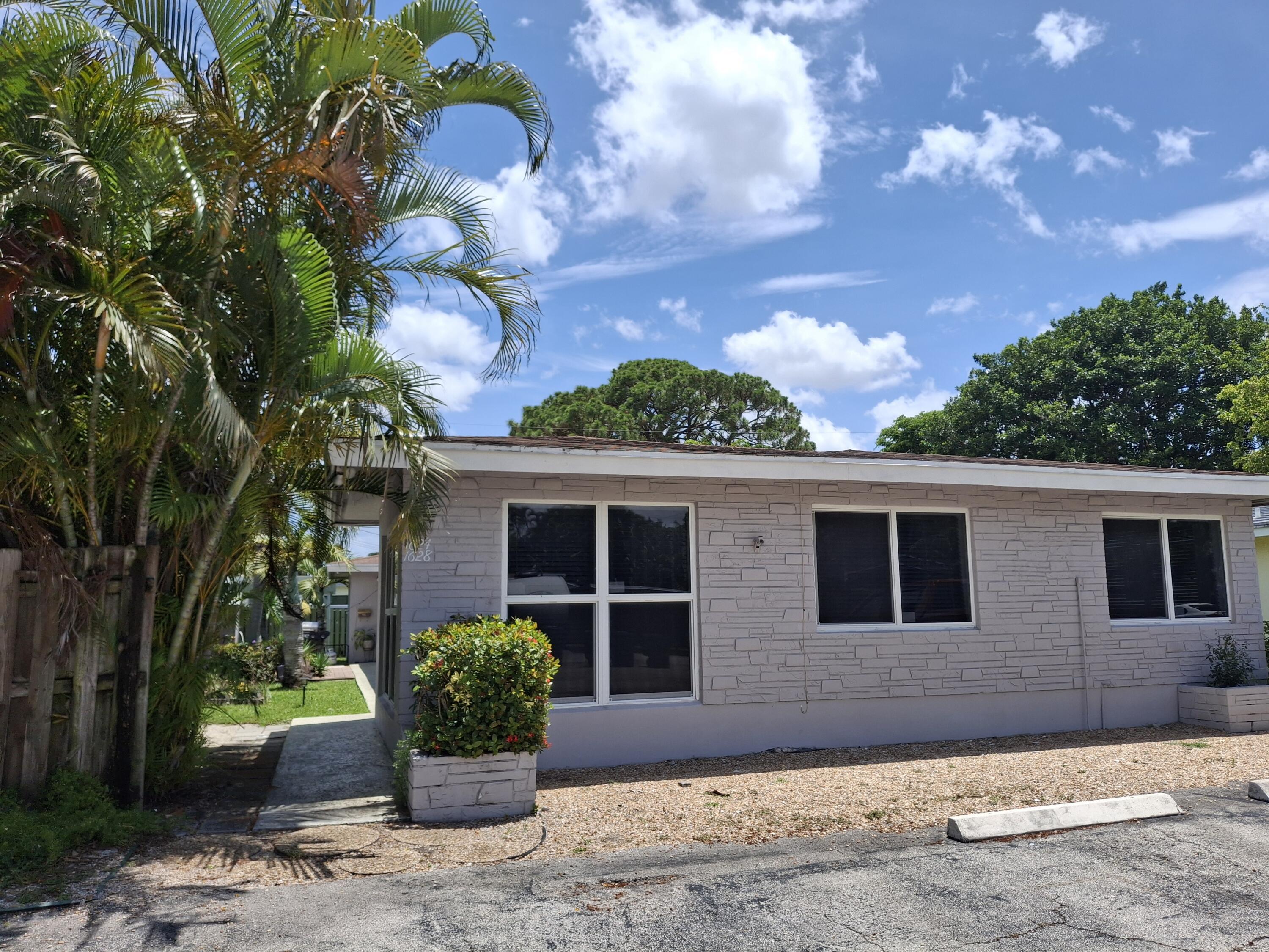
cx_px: 634
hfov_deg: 69.4
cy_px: 476
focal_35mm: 25
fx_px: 916
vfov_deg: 54.9
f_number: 1.8
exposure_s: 1/2770
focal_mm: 4.69
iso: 32
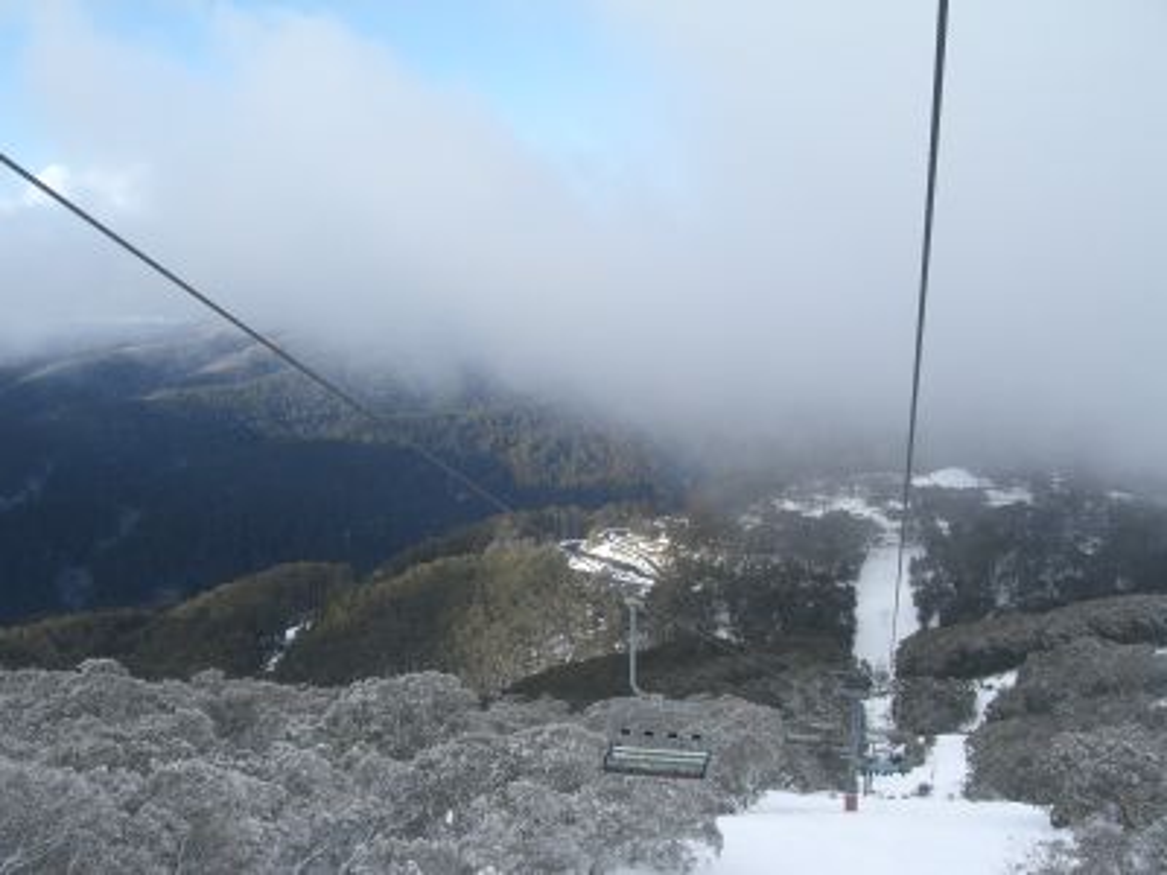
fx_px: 1281
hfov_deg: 49.0
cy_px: 438
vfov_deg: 37.7
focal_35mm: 38
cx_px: 584
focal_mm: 7.9
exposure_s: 1/400
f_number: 4
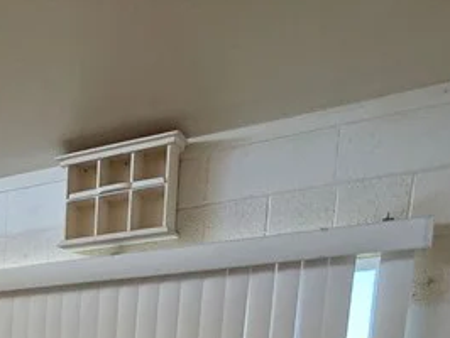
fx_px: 651
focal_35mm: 50
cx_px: -127
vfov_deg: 22.9
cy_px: 526
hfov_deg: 30.5
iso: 400
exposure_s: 1/240
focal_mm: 2.2
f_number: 1.9
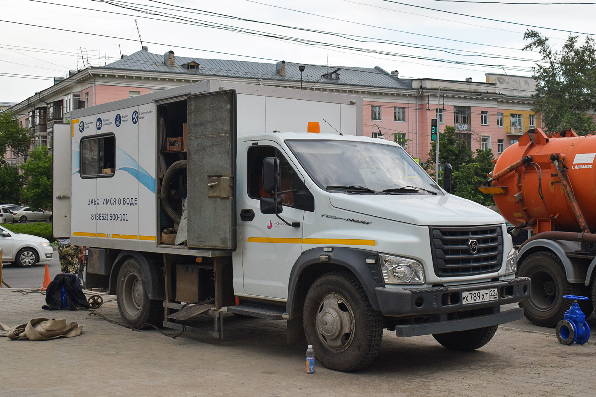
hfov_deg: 46.4
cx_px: 298
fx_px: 695
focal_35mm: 42
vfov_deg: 31.9
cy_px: 198
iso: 800
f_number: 6.3
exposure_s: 1/640
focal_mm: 28
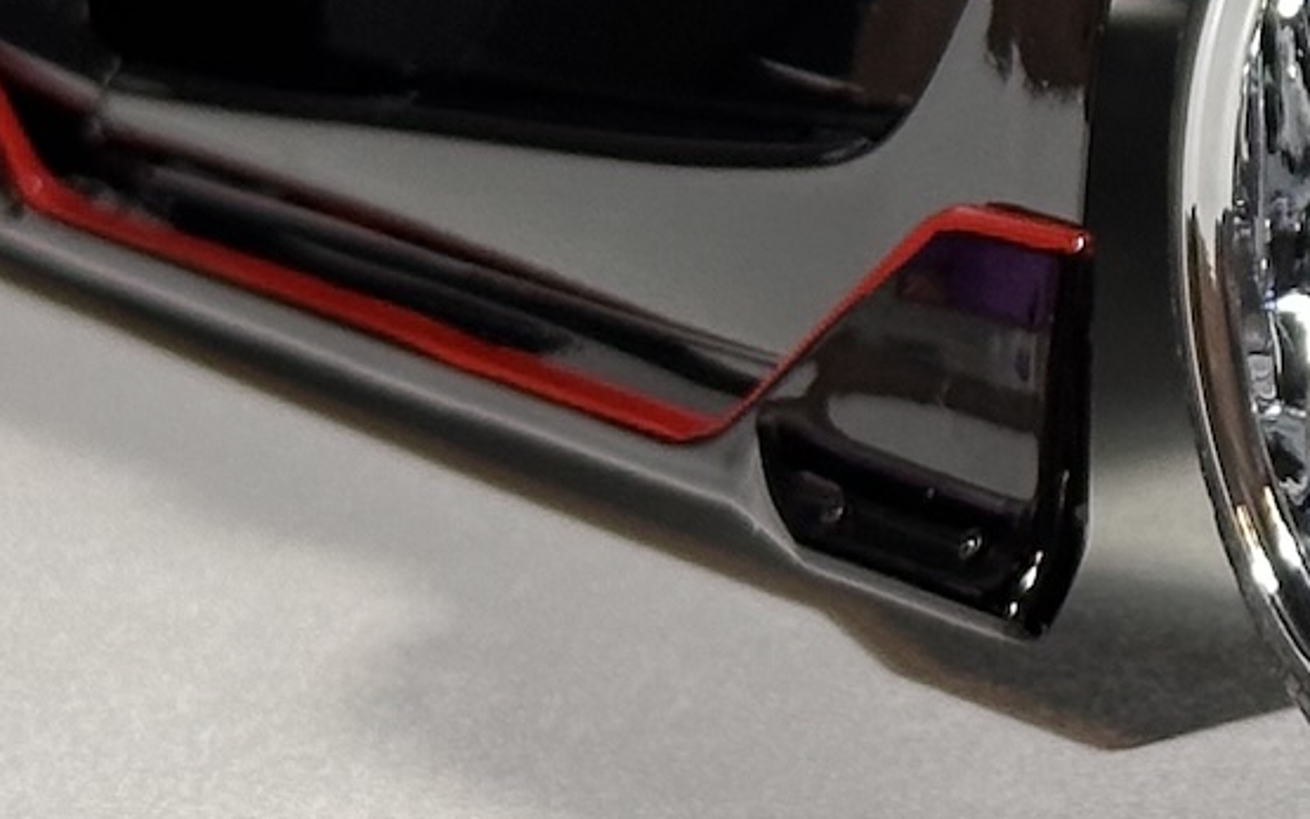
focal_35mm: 229
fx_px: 8177
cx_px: 2153
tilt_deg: -5.8
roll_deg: +0.9
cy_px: -615
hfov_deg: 8.9
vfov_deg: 5.6
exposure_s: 1/100
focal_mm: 6.86
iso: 80
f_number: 1.78
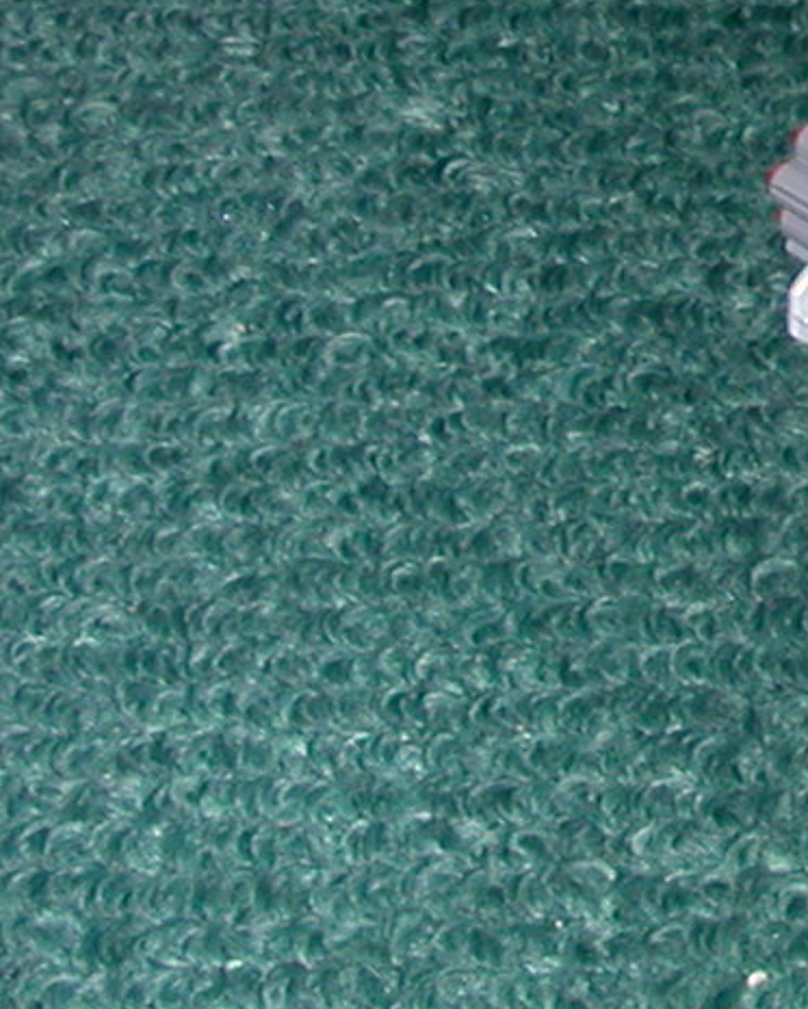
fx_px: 3705
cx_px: 1404
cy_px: -45
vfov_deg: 15.2
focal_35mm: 124
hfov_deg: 11.6
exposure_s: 1/59.9
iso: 100
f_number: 4.5
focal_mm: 5.6
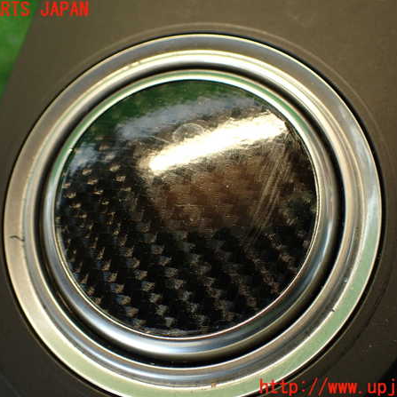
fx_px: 493
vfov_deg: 43.9
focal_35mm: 38
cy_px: 199
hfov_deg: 43.9
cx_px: 194
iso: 200
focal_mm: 5.79
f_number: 2.4
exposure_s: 1/40
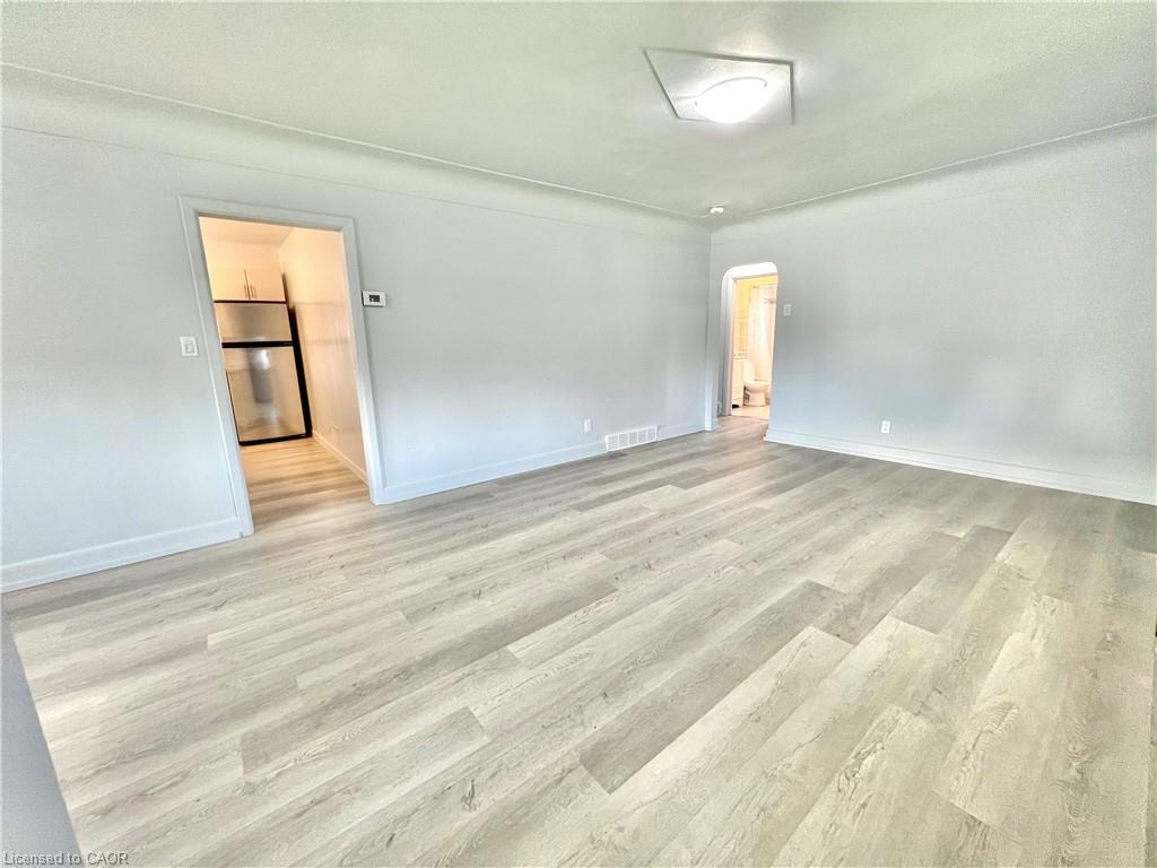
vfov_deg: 89.9
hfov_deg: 106.2
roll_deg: +1.2
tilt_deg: -12.4
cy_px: 434
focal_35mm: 13
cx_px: 578
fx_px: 435
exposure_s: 1/120
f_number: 1.8
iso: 200
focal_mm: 1.57
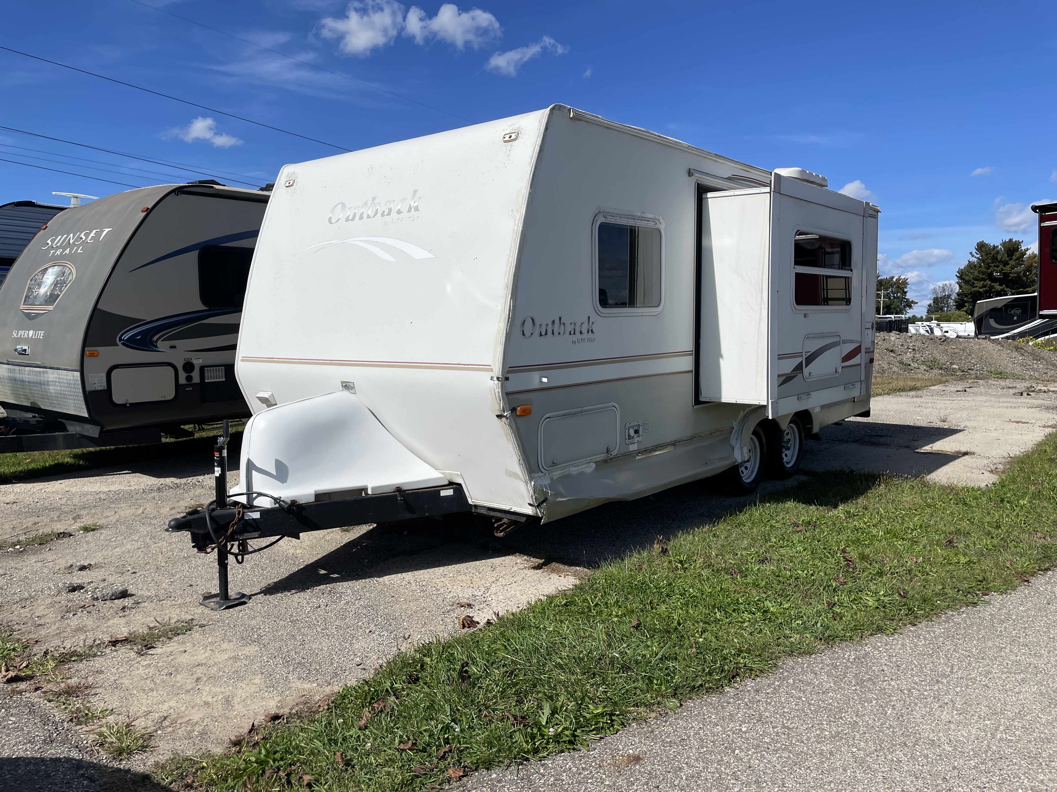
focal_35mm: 26
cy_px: 396
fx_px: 794
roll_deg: -0.2
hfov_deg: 67.3
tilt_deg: -3.0
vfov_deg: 53.1
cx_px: 528
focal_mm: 4.2
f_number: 1.6
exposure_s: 1/7299
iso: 32
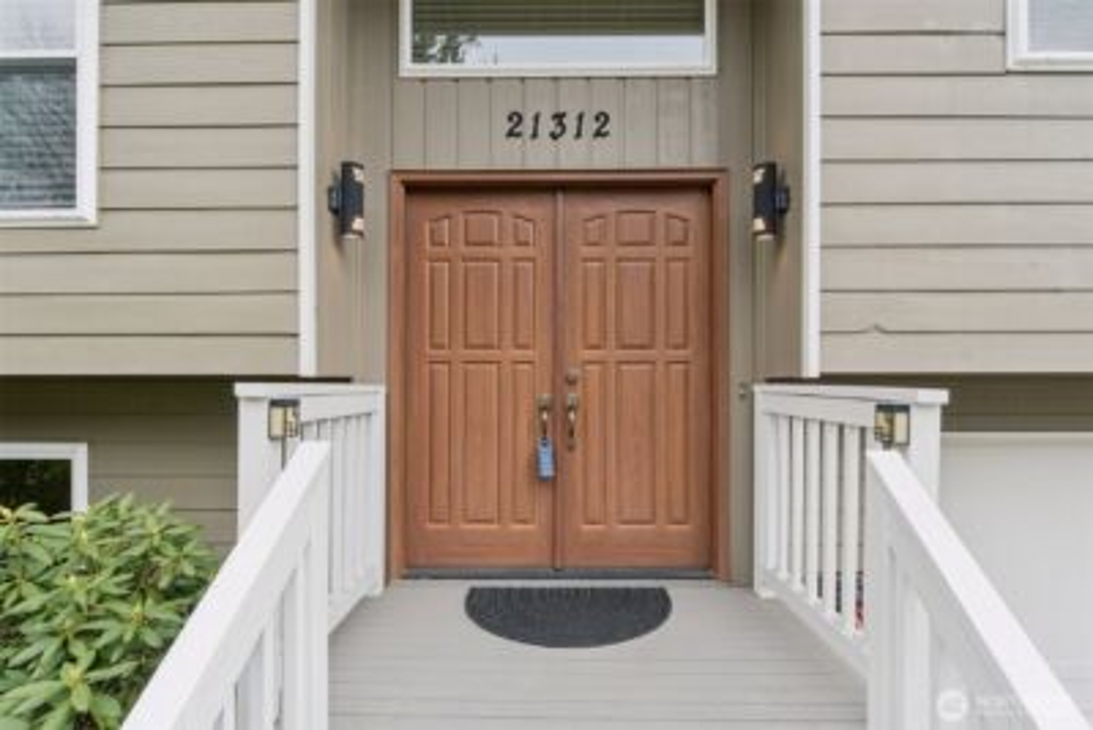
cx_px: 546
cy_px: 365
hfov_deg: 87.6
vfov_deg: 65.3
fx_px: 569
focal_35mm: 19
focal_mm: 12.5
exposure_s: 1/30
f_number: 9
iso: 250
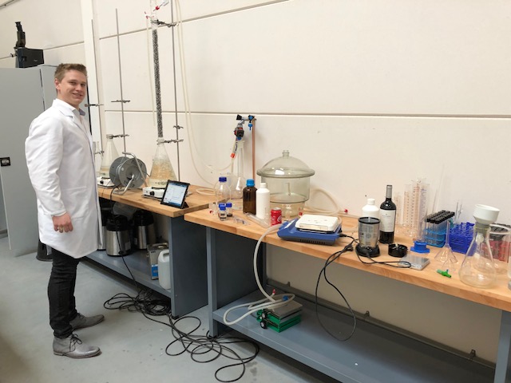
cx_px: 256
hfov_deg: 63.4
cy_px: 192
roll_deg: +0.5
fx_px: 413
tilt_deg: -11.6
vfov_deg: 49.7
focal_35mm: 28
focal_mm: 4
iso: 40
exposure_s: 1/33
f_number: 1.8
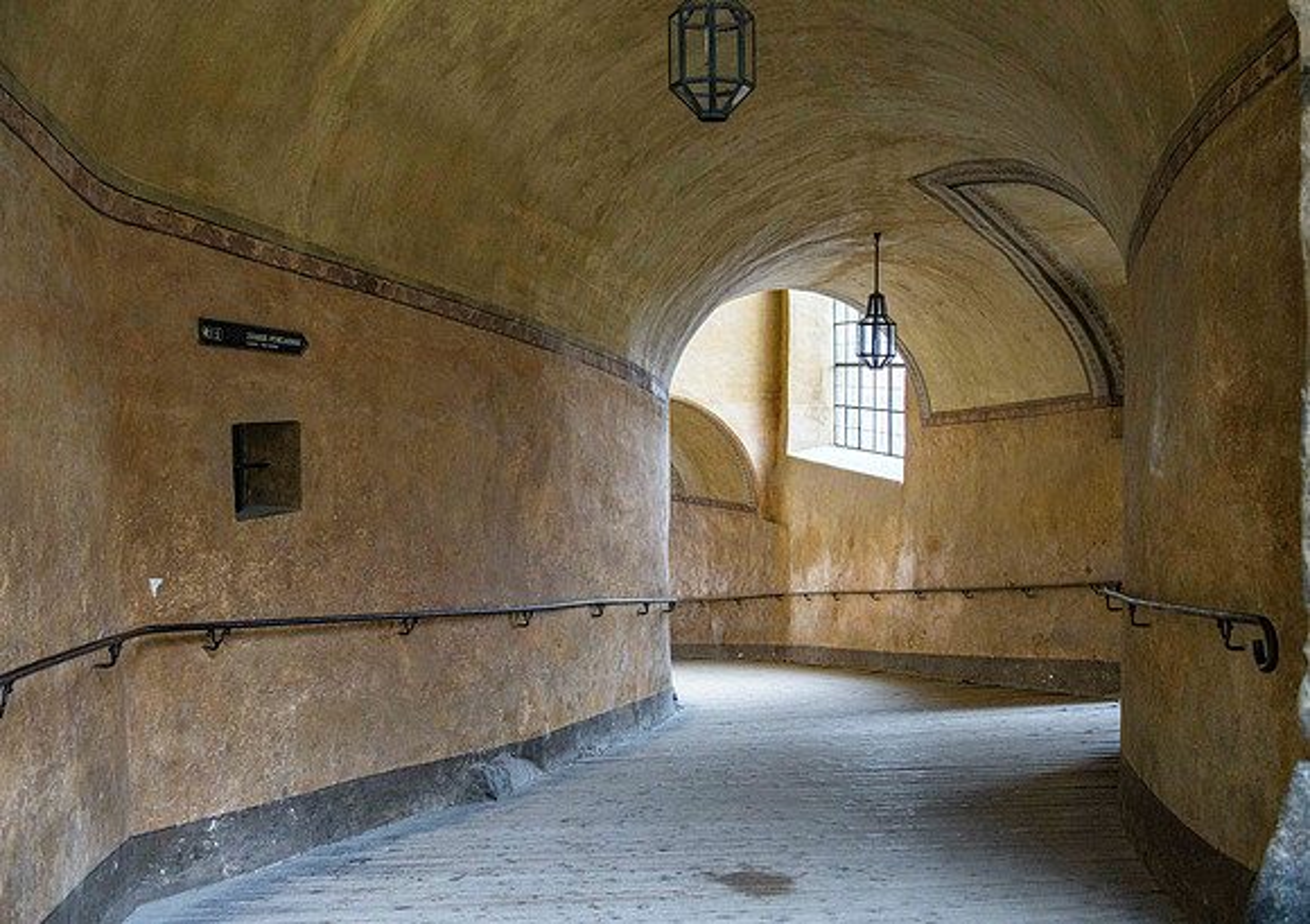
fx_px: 1232
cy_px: 462
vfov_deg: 41.1
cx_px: 693
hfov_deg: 56.0
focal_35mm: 33
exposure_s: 1/60
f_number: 5
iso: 4000
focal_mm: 32
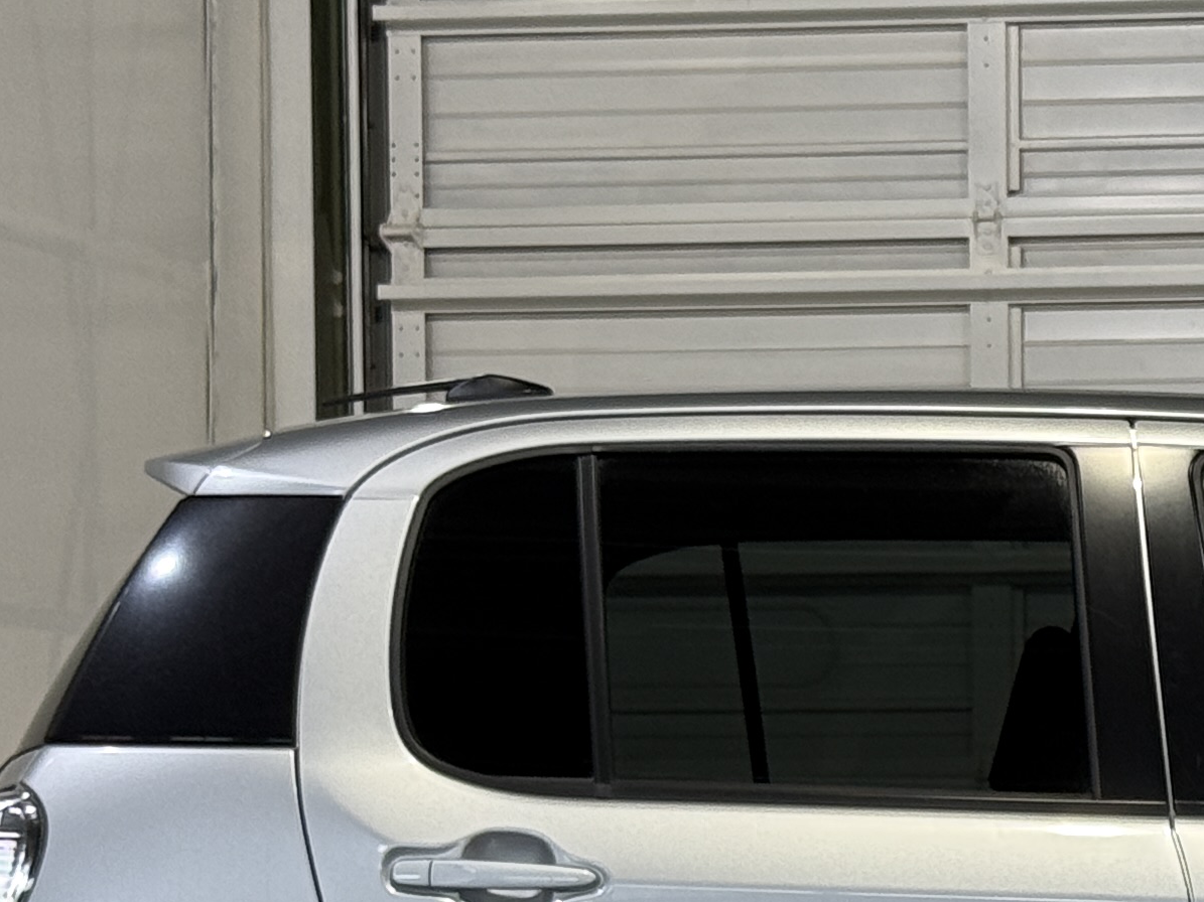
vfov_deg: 9.1
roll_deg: -0.1
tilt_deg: -0.1
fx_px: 5634
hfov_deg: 11.9
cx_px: 1482
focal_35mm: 162
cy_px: 940
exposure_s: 1/60
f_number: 1.78
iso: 64
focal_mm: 6.76
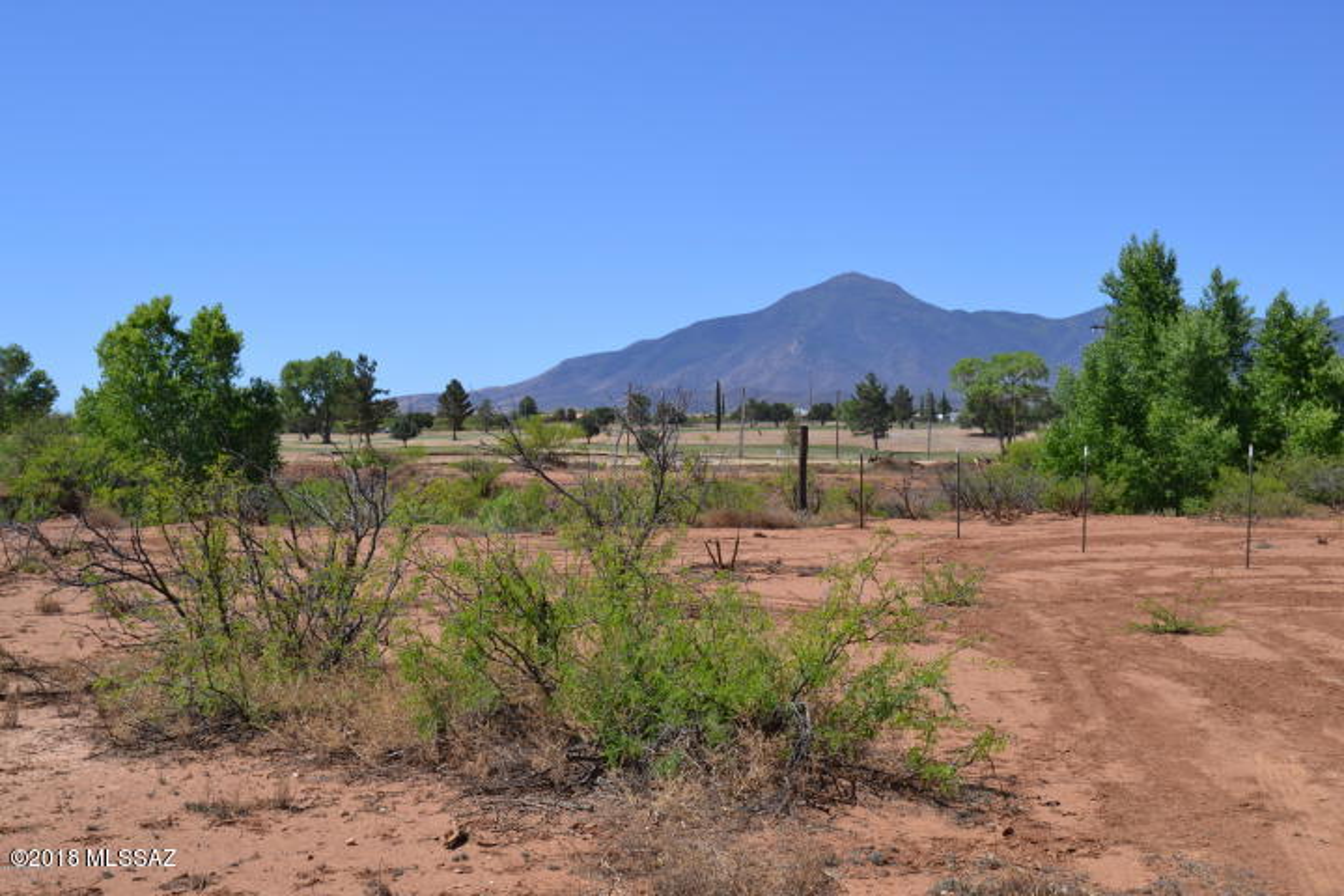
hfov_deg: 46.4
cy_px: 448
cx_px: 672
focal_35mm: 42
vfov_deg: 31.9
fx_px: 1568
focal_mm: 28
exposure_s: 1/250
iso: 100
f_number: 8
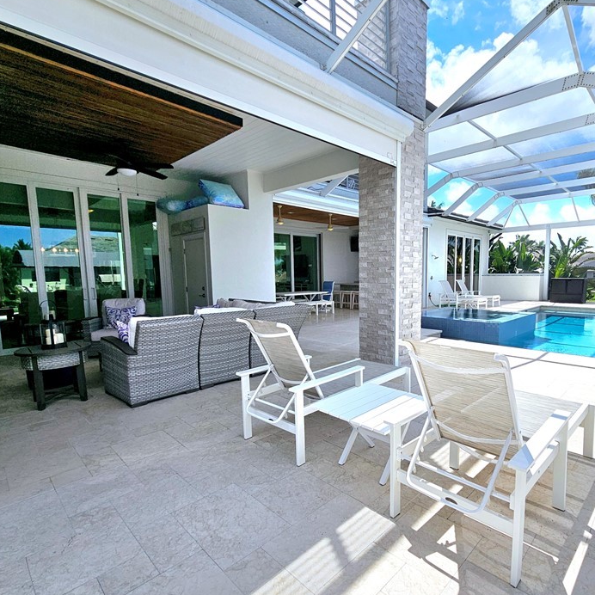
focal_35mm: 17
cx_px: 347
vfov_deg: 83.9
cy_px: 317
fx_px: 331
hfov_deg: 83.3
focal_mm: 2.2
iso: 50
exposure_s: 1/2500
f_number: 2.2
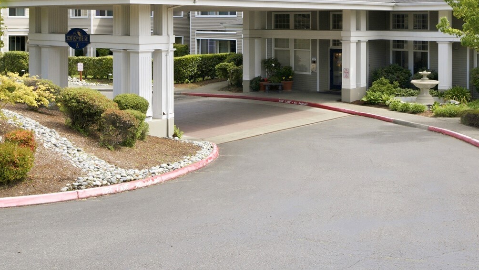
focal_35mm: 46
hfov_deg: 44.4
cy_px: 16
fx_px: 584
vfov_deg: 25.0
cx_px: 279
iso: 400
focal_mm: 26
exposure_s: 1/125
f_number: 9
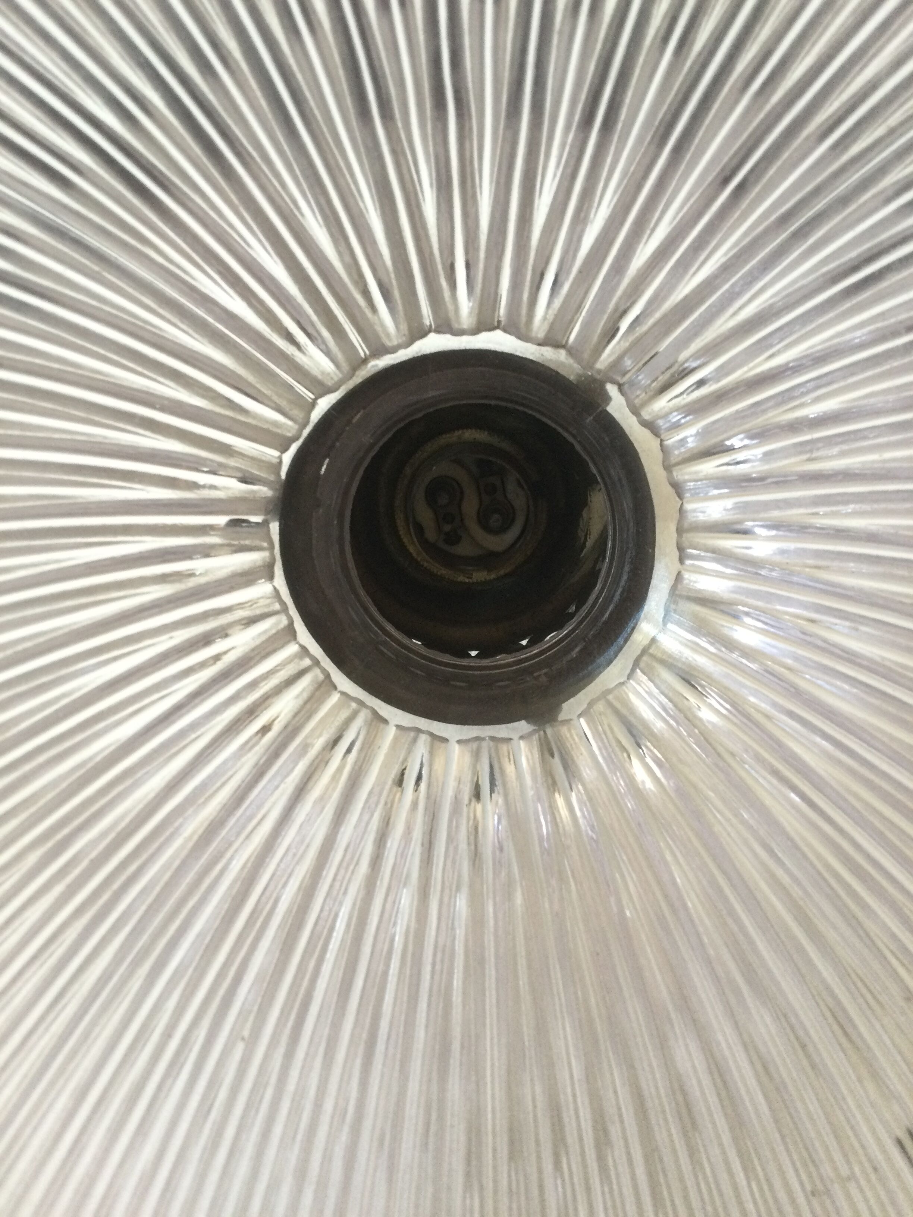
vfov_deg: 58.4
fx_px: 1090
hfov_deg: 45.4
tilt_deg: -28.8
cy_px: 608
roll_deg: +3.5
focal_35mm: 31
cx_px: 456
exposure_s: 1/33
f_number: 2.4
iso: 160
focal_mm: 3.3
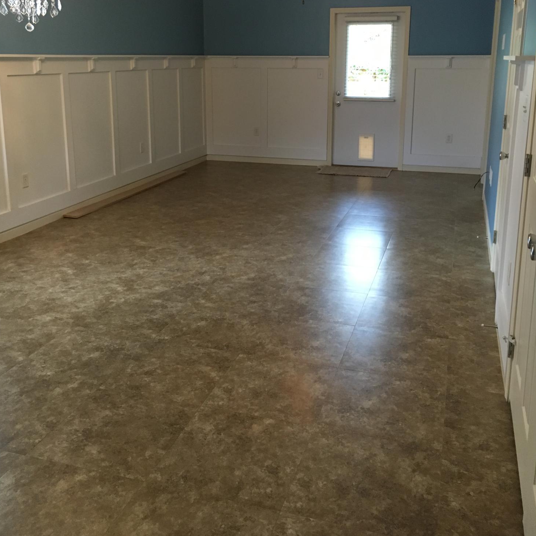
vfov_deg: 46.6
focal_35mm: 35
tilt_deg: -12.6
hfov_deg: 47.2
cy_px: 187
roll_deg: -0.9
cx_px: 269
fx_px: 613
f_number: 2.2
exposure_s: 1/30
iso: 125
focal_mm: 4.15
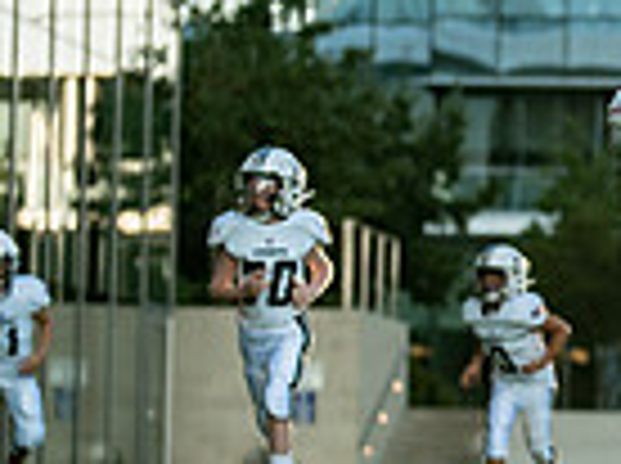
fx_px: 4065
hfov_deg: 8.5
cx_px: 988
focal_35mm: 227
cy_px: 337
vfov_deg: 6.5
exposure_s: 1/3200
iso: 125
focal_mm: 50
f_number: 1.2
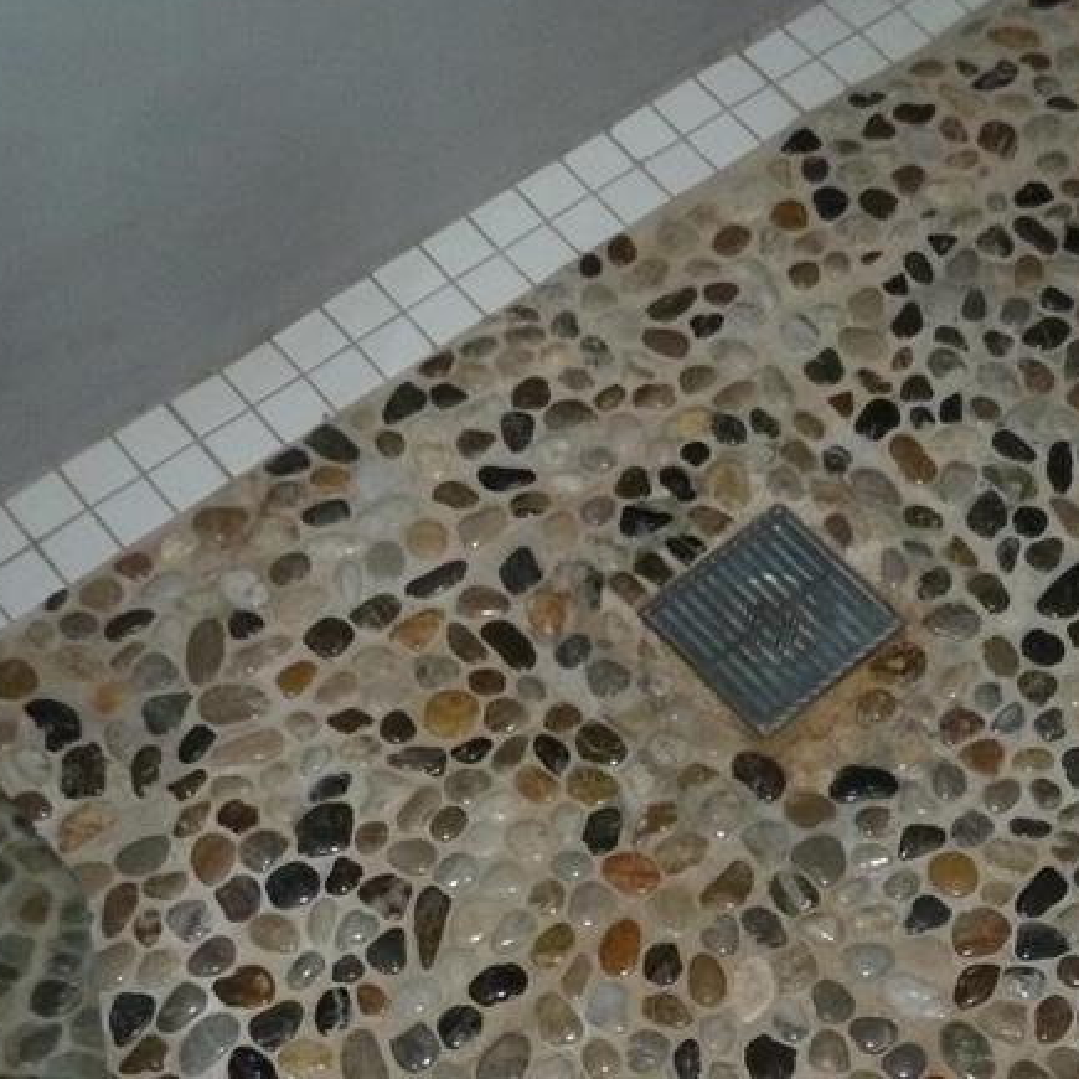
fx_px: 1834
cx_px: 757
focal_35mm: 52
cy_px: 722
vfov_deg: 32.5
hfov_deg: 32.4
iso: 400
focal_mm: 4.1
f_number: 3.3
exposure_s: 1/60
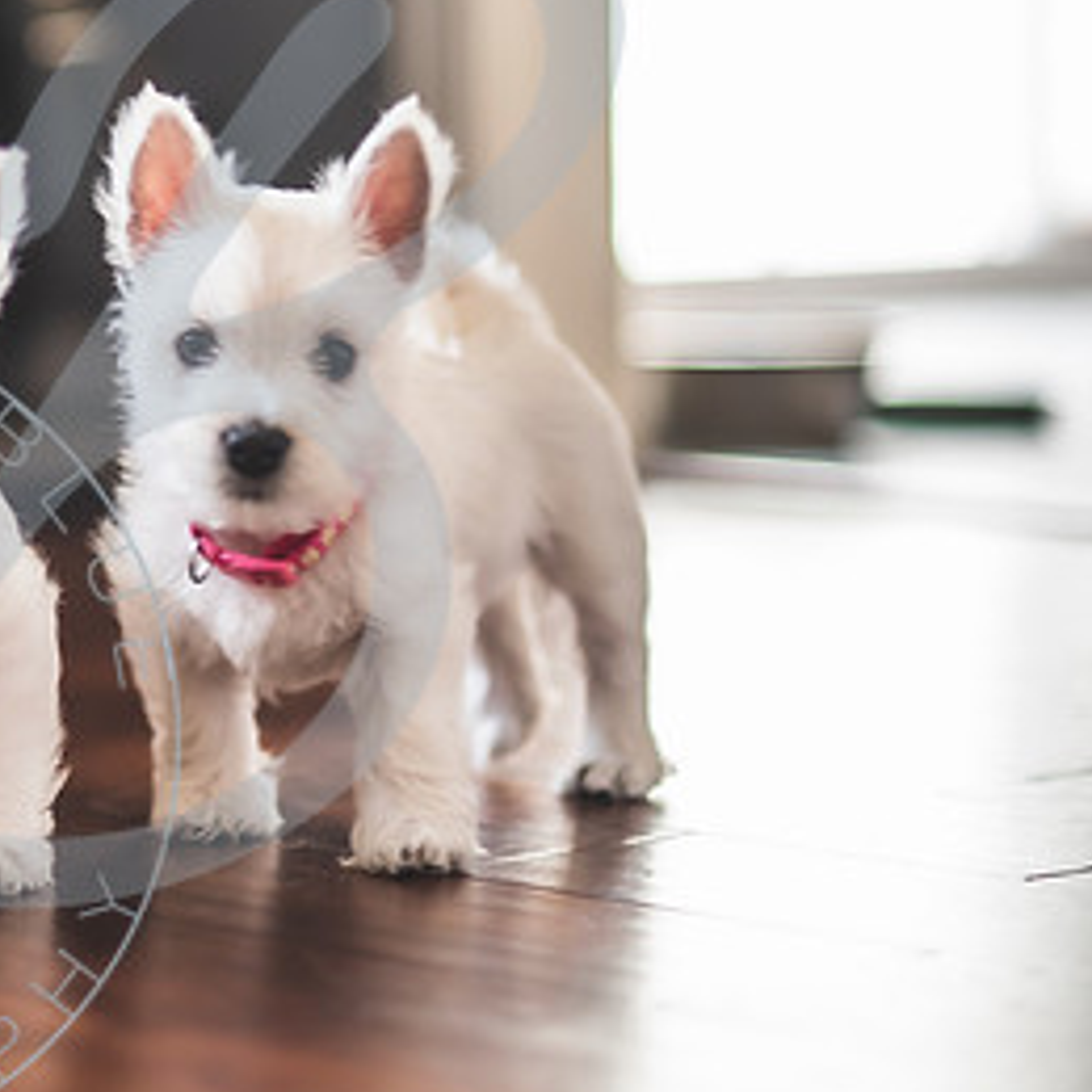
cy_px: 384
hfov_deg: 10.7
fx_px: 5746
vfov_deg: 10.8
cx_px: -42
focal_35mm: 161
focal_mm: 85
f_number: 1.8
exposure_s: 1/125
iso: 500
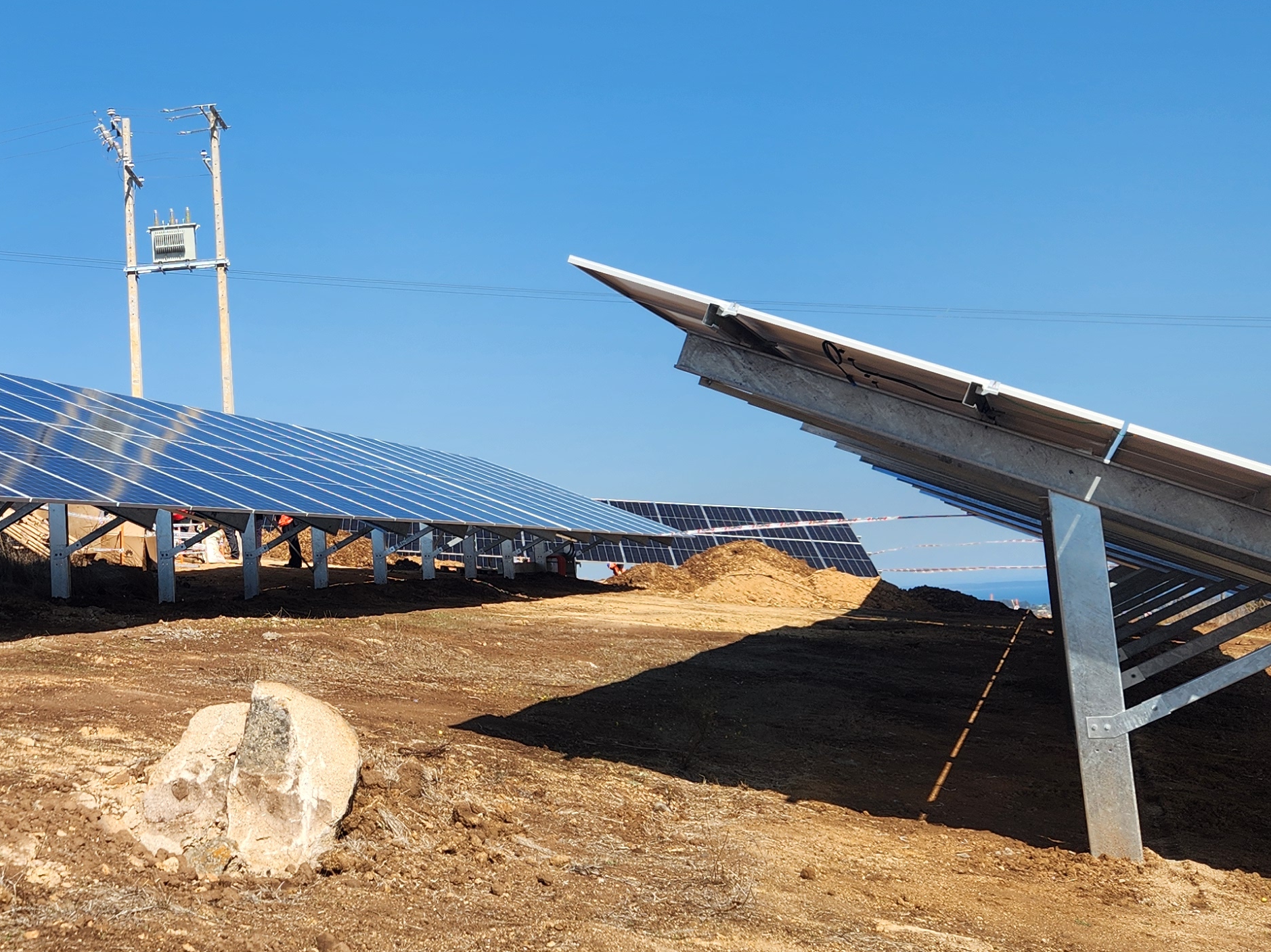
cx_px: 233
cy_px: 371
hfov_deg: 37.4
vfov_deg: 29.6
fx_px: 1799
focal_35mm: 49
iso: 20
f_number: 1.8
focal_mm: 5.4
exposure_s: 1/1488
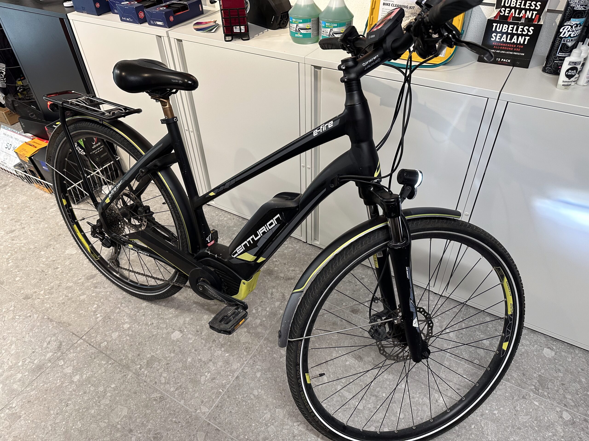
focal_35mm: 24
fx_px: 408
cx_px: 294
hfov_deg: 71.6
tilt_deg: -40.8
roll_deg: +2.1
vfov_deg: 56.8
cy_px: 220
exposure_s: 1/100
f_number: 1.78
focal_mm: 6.86
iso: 200
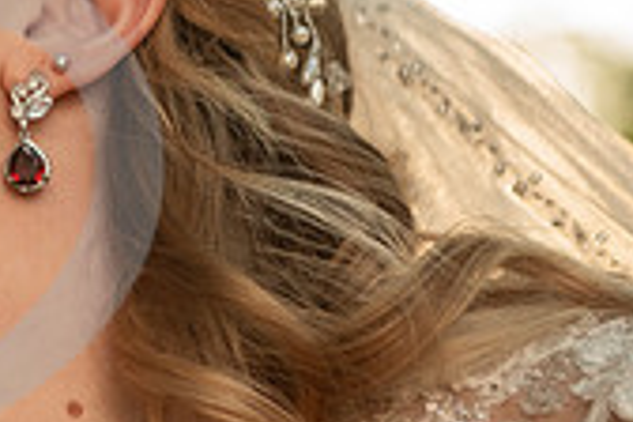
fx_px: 7877
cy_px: -2
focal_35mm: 448
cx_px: -279
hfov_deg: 4.6
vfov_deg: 3.1
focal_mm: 130
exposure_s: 1/250
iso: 200
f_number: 2.8
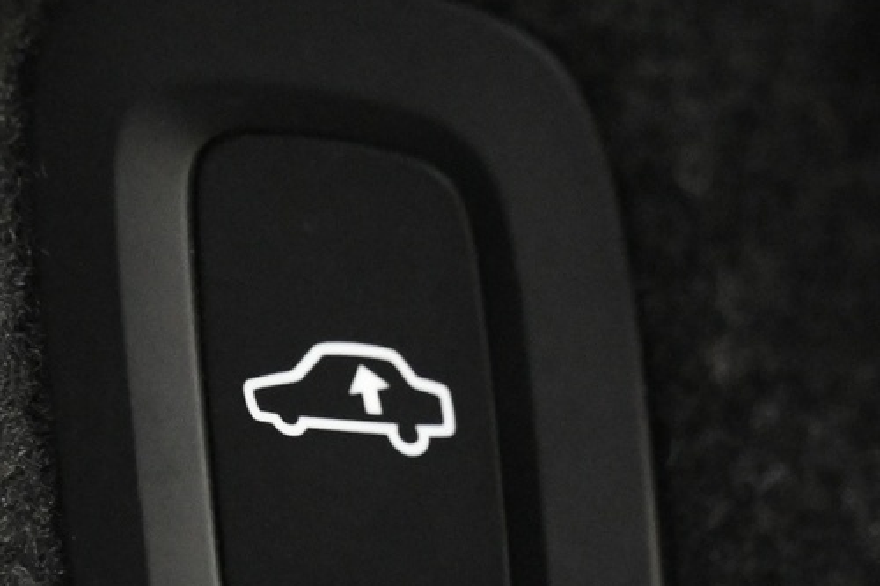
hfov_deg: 11.7
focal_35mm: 175
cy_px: 815
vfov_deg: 7.7
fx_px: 4276
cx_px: 363
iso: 6400
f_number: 5.3
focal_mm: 36
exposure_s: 1/60
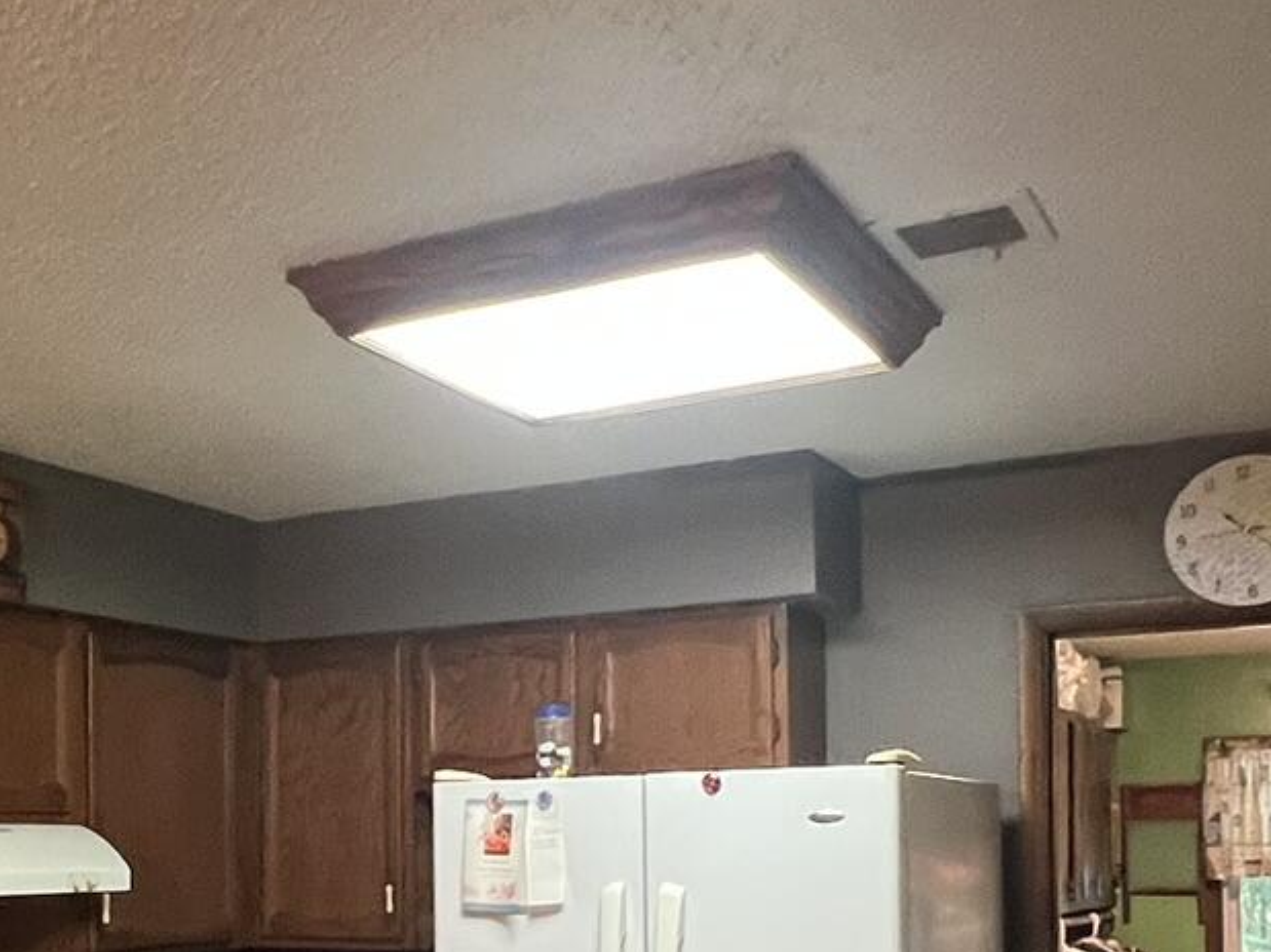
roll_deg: +0.3
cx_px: 355
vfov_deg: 32.2
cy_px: 833
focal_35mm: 43
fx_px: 1579
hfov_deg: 42.8
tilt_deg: +1.0
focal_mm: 1.57
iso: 500
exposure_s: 1/60
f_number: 1.8
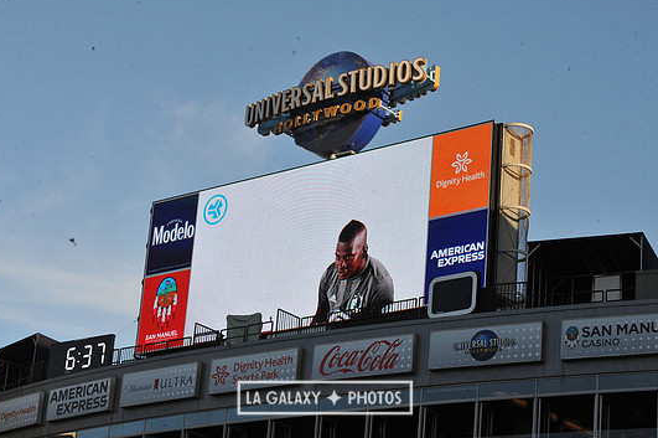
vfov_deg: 14.5
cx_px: 325
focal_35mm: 94
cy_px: 211
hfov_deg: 21.7
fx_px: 1716
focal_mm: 86
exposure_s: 1/1000
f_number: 16
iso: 1600
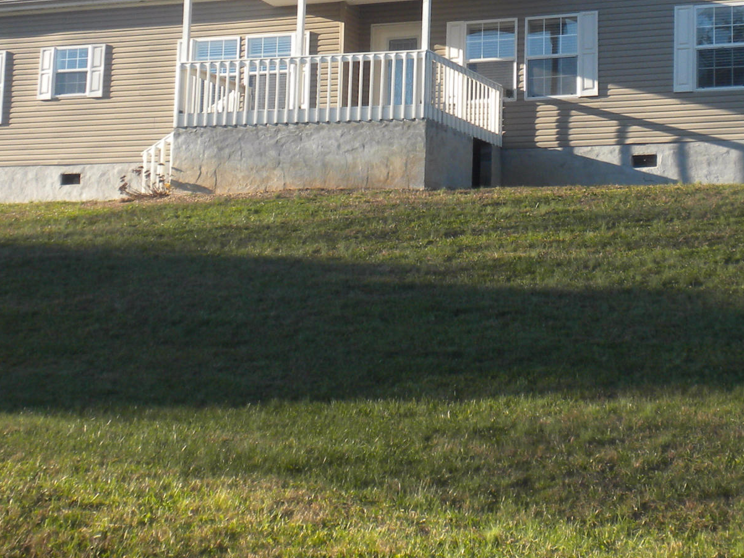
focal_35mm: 82
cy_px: 113
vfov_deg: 17.8
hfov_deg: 23.8
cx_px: 467
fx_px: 1762
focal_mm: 6.6
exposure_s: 1/254
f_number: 3.5
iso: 64
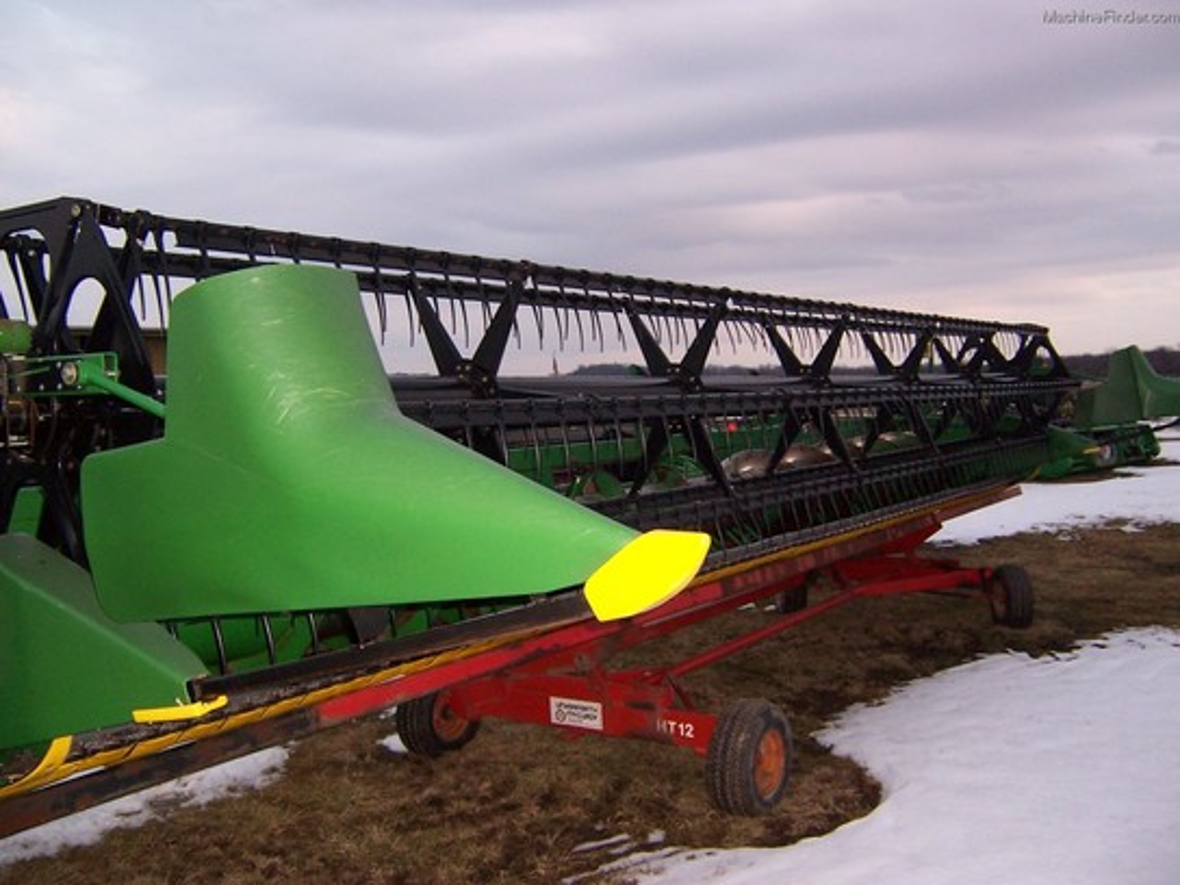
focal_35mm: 33
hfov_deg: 55.4
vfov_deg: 42.9
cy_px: 442
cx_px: 590
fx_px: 1125
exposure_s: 1/60
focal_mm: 5.5
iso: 140
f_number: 2.8
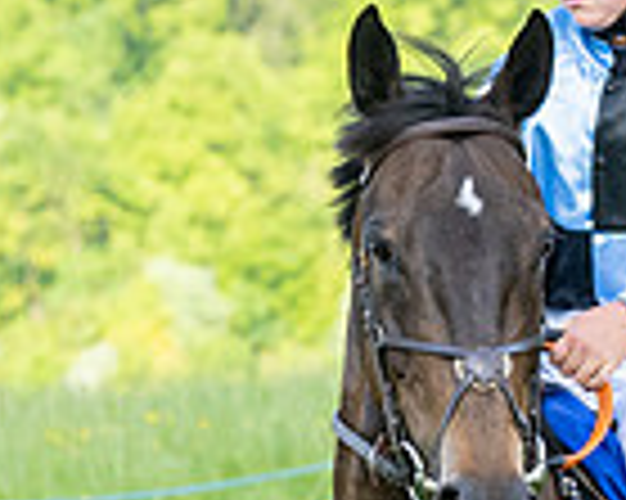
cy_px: 673
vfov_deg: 2.1
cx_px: 562
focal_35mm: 737
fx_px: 13645
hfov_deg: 2.6
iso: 400
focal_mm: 94
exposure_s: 1/1000
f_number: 5
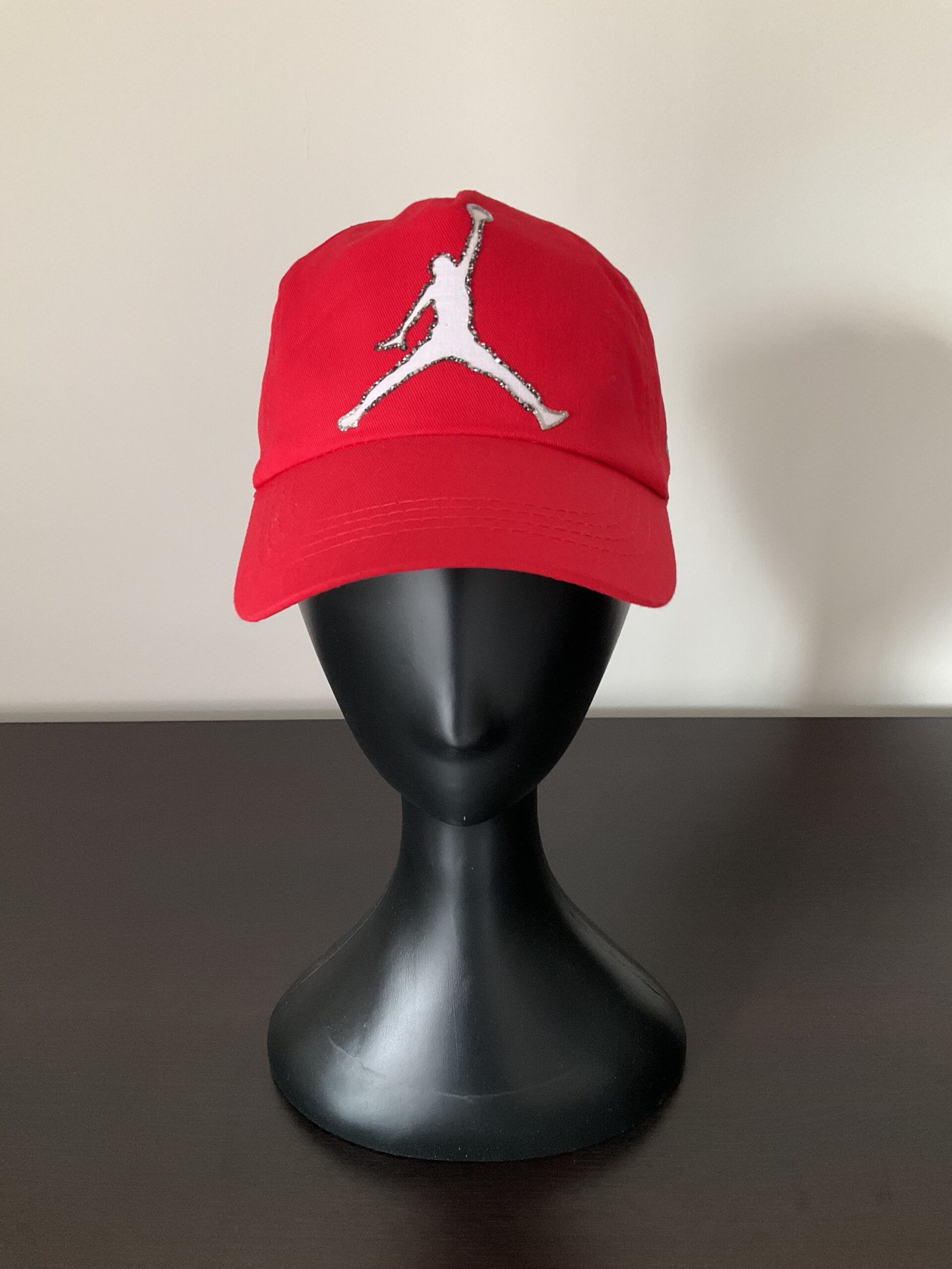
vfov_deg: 61.7
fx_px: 1063
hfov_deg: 48.2
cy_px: 634
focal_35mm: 29
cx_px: 476
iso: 250
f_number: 1.8
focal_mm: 3
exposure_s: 1/60
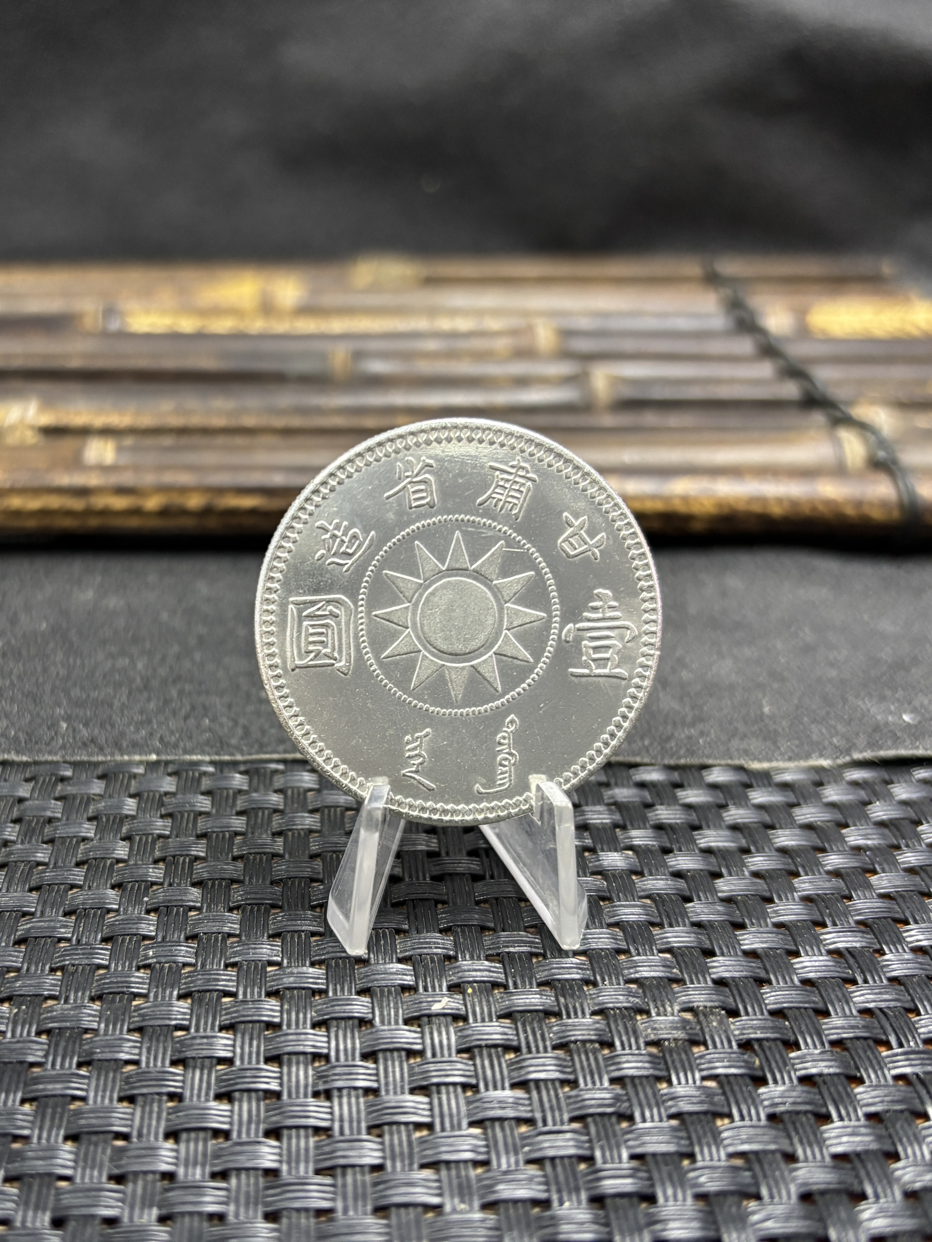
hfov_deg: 53.1
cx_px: 466
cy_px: 621
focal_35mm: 26
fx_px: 933
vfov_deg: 67.3
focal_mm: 5.96
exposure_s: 1/50
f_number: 1.6
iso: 320
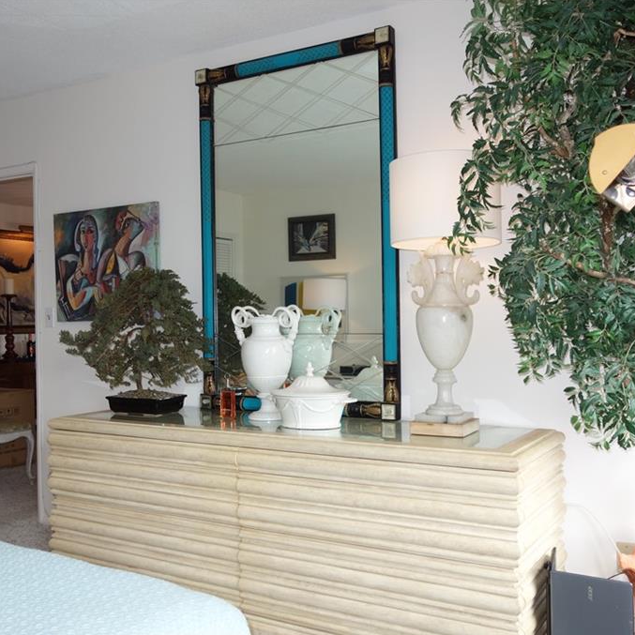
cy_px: 317
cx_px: 299
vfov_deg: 46.0
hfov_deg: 46.0
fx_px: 747
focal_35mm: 36
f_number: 2.8
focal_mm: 10.4
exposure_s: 1/100
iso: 125
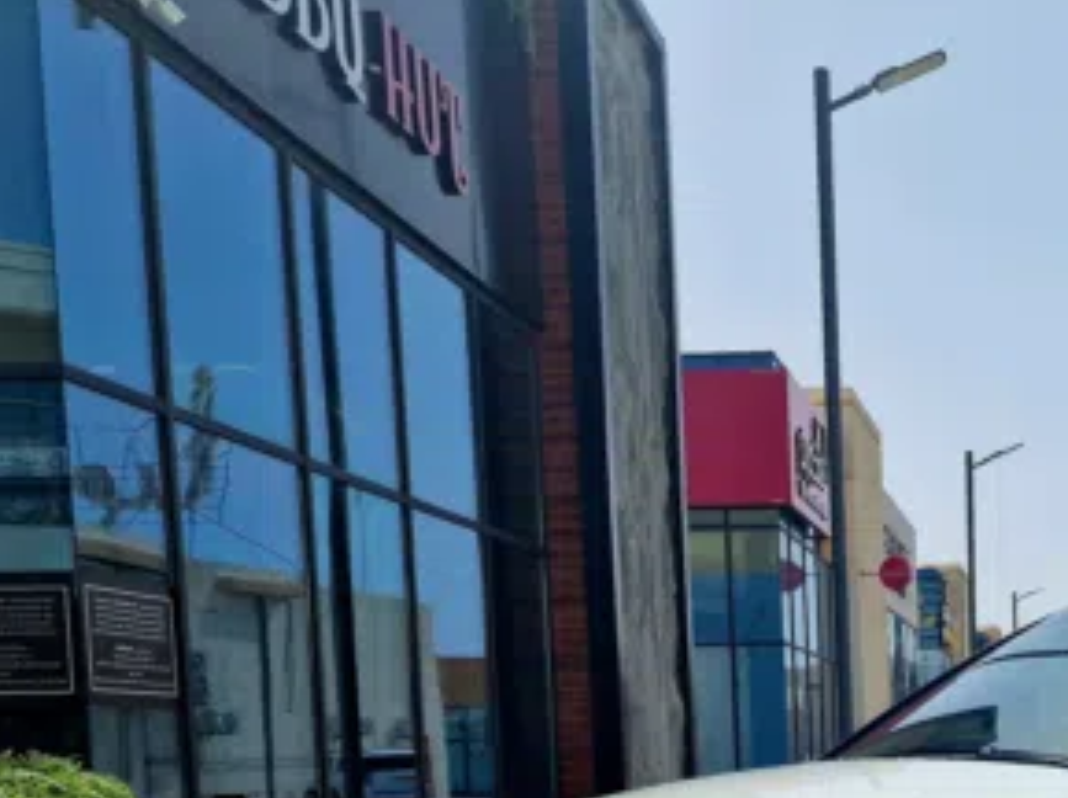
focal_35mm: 51
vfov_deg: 26.3
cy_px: 879
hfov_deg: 34.8
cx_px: 1016
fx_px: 1572
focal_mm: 6.4
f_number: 1.8
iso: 50
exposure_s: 1/2000
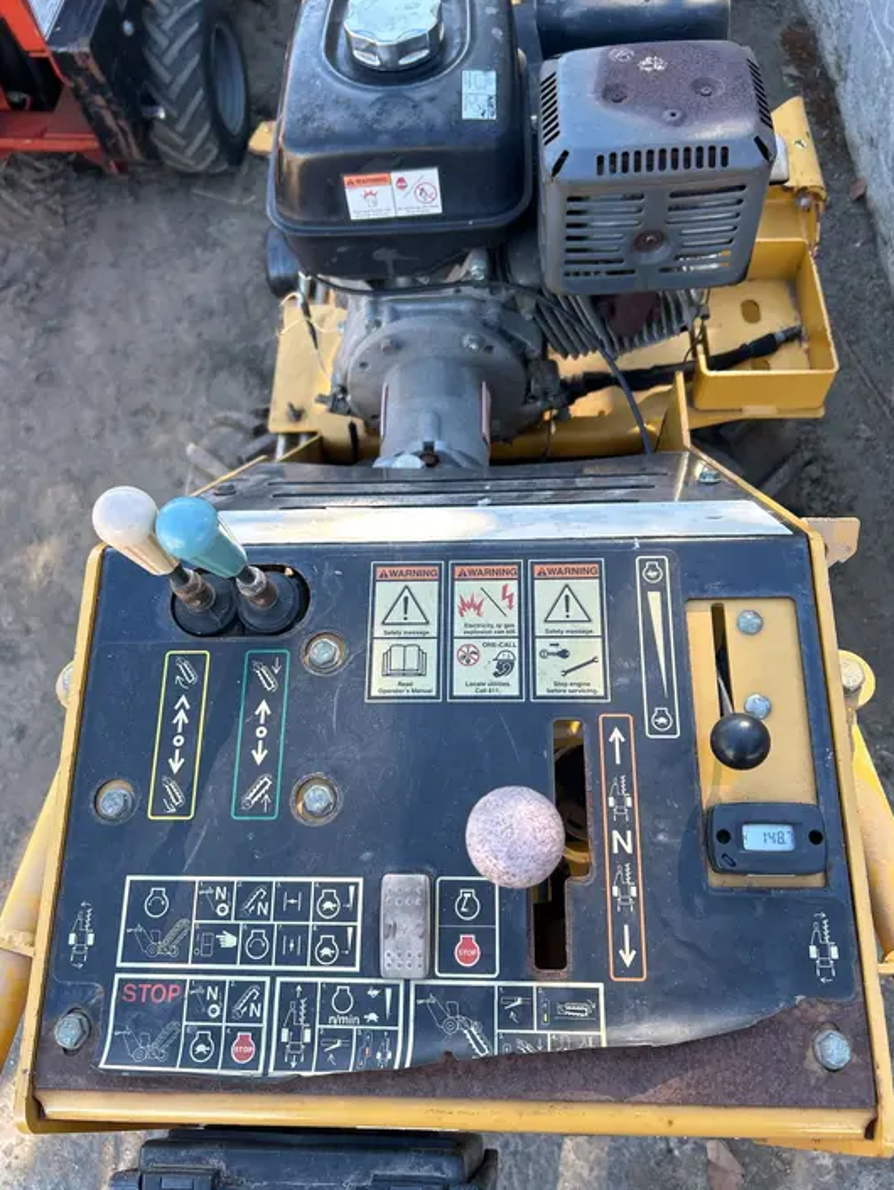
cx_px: 437
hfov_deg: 51.4
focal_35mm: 27
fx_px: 929
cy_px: 601
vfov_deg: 65.3
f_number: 1.5
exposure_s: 1/219
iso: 40
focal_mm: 5.7
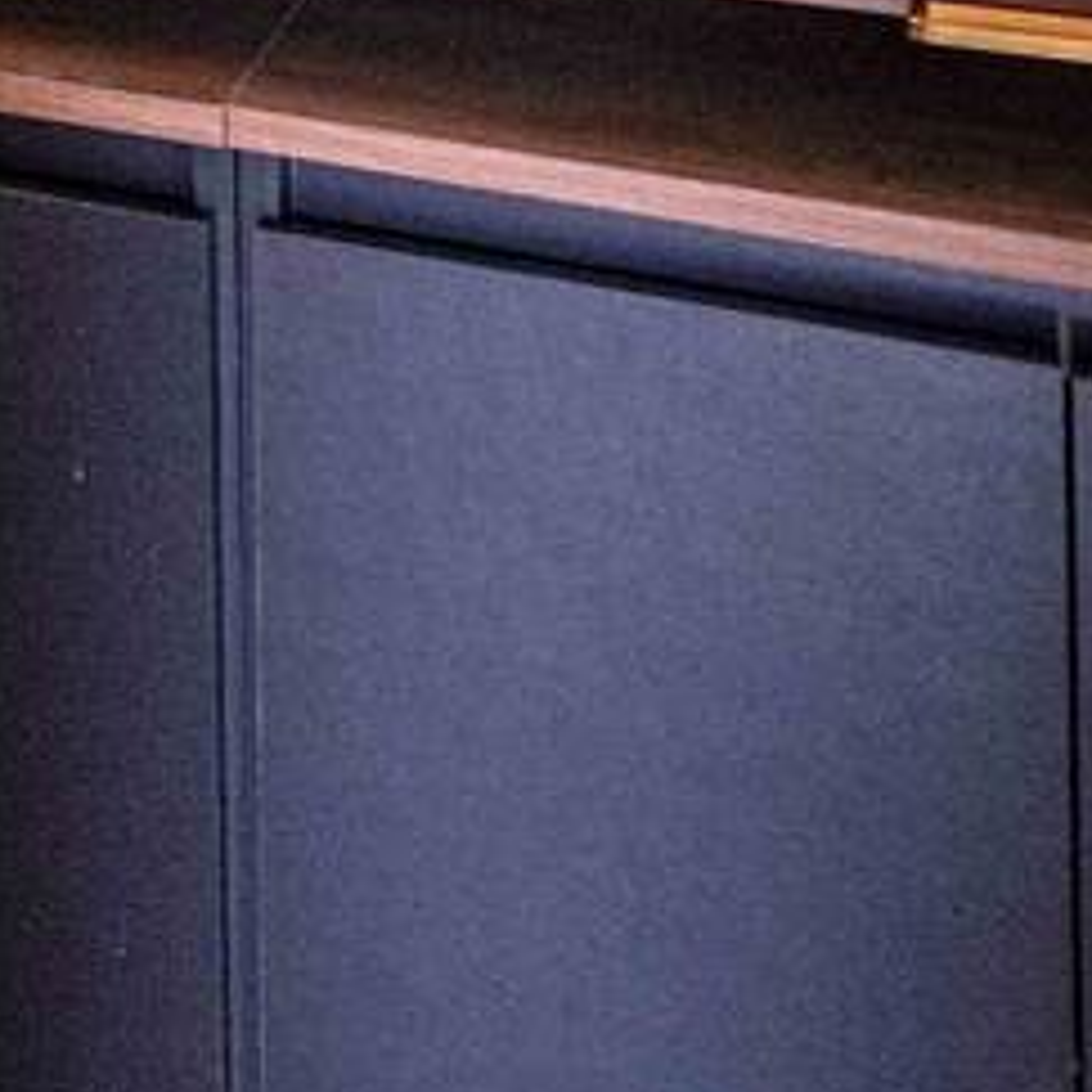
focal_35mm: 85
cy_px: -948
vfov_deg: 16.6
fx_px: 3034
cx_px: -980
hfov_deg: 16.4
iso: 640
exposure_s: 1/20
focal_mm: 10
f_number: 5.6
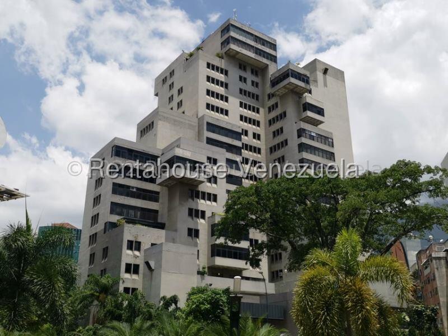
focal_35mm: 36
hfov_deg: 51.4
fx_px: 466
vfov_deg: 39.7
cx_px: 224
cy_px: 168
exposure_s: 1/2123
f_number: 1.8
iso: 50
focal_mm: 4.75
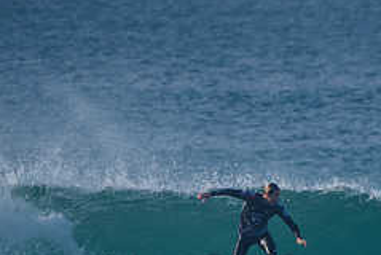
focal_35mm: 1248
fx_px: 13224
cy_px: 265
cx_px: 271
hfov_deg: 1.7
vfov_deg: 1.1
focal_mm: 500
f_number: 5.6
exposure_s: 1/2000
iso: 280
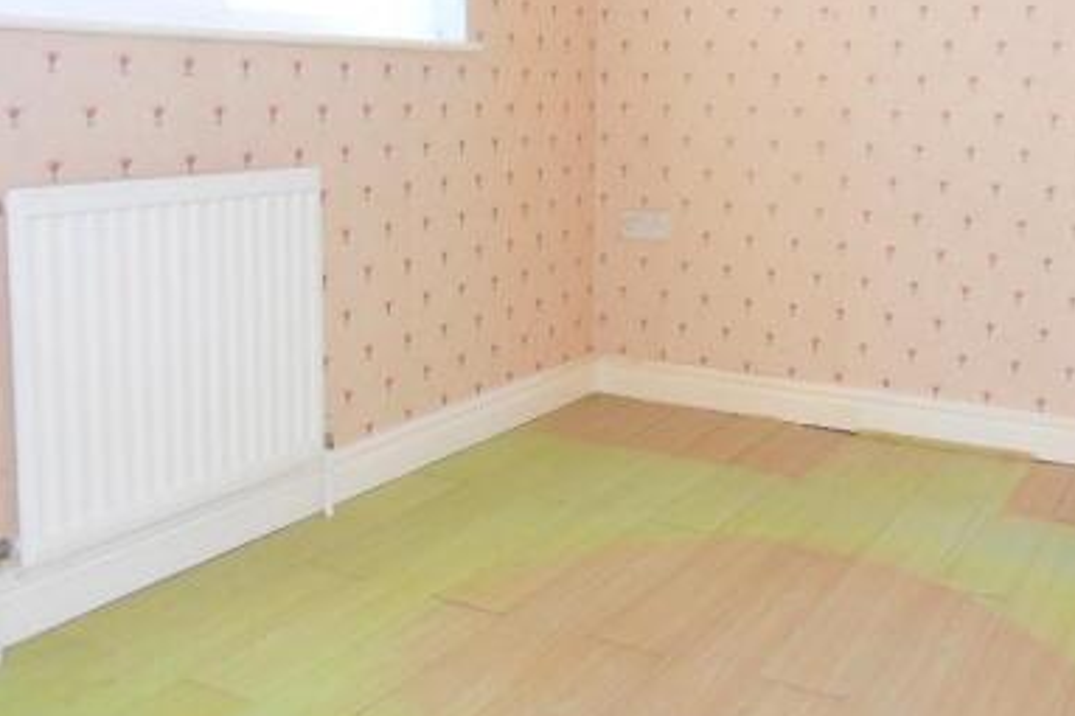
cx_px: 726
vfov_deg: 34.4
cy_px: 192
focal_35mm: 38
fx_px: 1134
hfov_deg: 49.7
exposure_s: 1/60
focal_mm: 4.2
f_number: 3.3
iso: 100
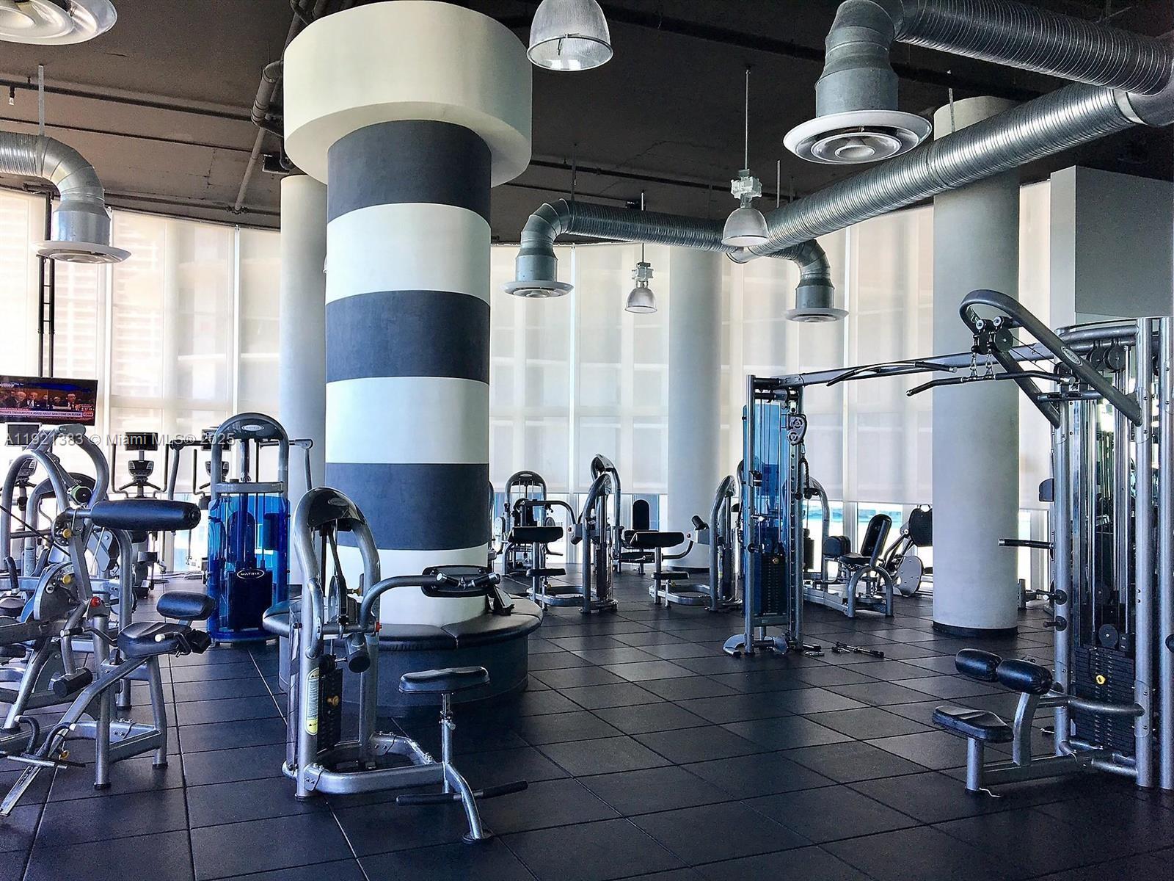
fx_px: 984
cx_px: 587
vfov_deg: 48.2
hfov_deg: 61.7
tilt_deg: +1.3
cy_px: 440
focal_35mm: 29
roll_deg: -0.6
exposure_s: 1/60
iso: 25
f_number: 2.2
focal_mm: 4.15
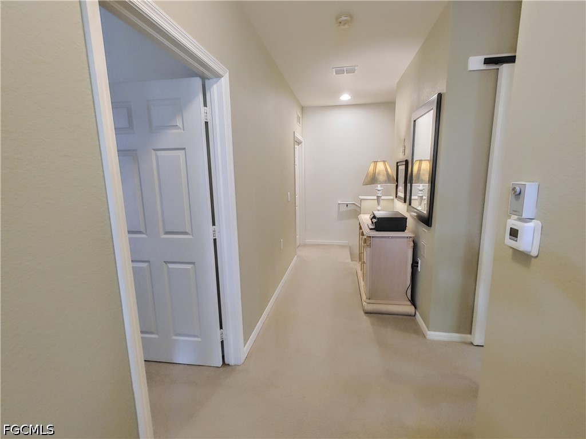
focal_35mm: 15
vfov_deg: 81.7
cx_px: 293
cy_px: 220
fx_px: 254
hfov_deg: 98.2
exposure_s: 1/30
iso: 200
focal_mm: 1.78
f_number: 1.9
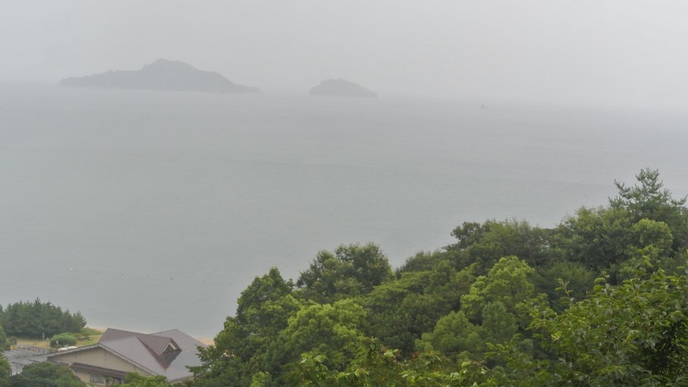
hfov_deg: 24.7
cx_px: 343
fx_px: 1569
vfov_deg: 14.1
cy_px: 157
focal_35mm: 86
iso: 800
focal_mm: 30
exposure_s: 1/50
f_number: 3.8
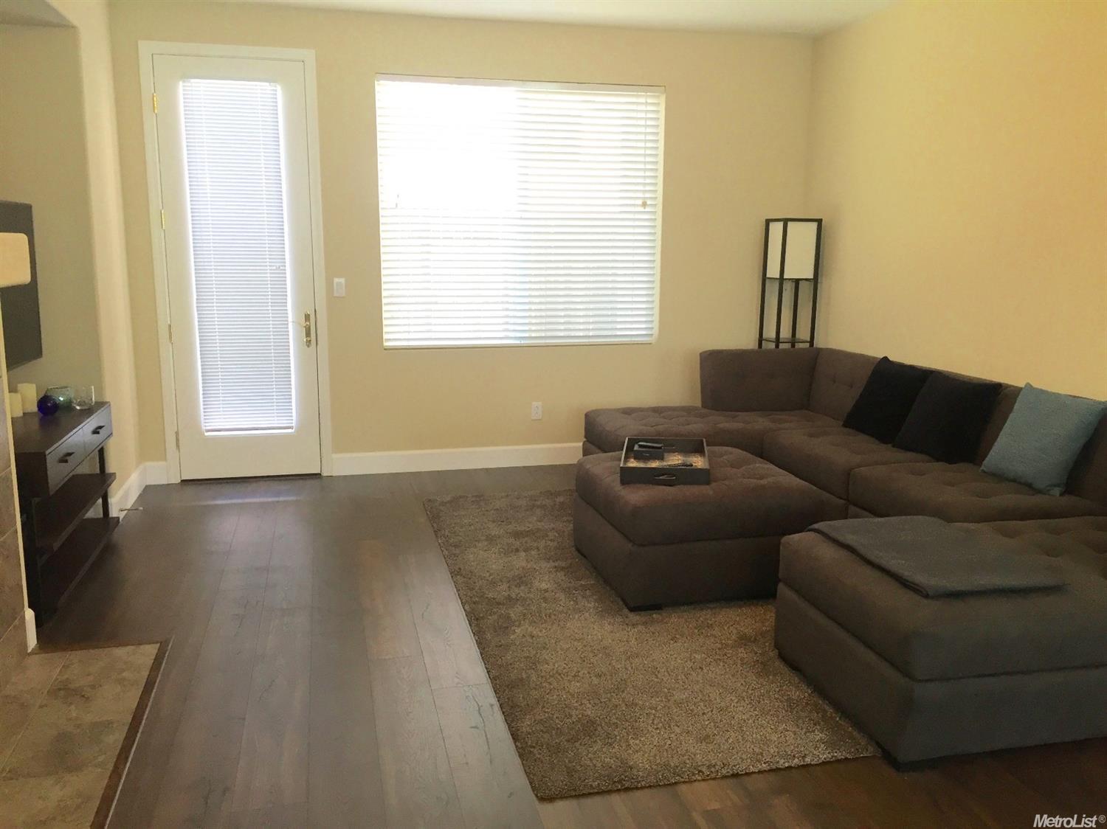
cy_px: 414
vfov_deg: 48.2
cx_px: 554
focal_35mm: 29
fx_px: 927
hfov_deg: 61.7
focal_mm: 4.15
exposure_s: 1/30
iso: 40
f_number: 2.2
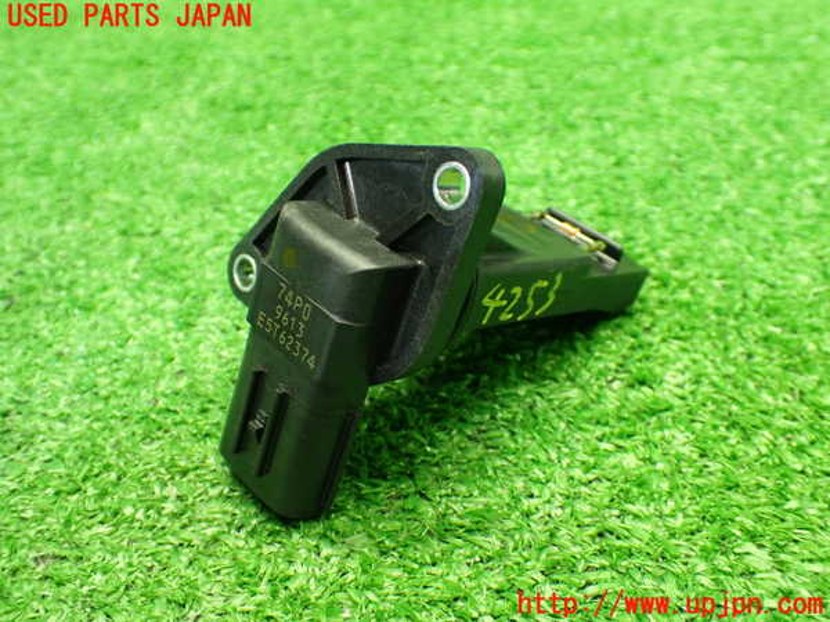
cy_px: 311
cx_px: 415
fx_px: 863
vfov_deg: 39.7
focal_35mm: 36
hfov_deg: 51.4
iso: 800
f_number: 2.5
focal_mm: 6.37
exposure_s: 1/50
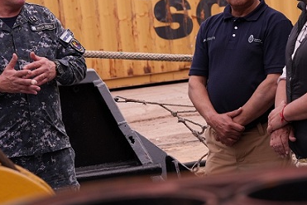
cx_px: 215
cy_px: 79
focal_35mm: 143
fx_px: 1219
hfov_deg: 14.3
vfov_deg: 9.6
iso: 200
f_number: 7.1
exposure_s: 1/320
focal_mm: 70
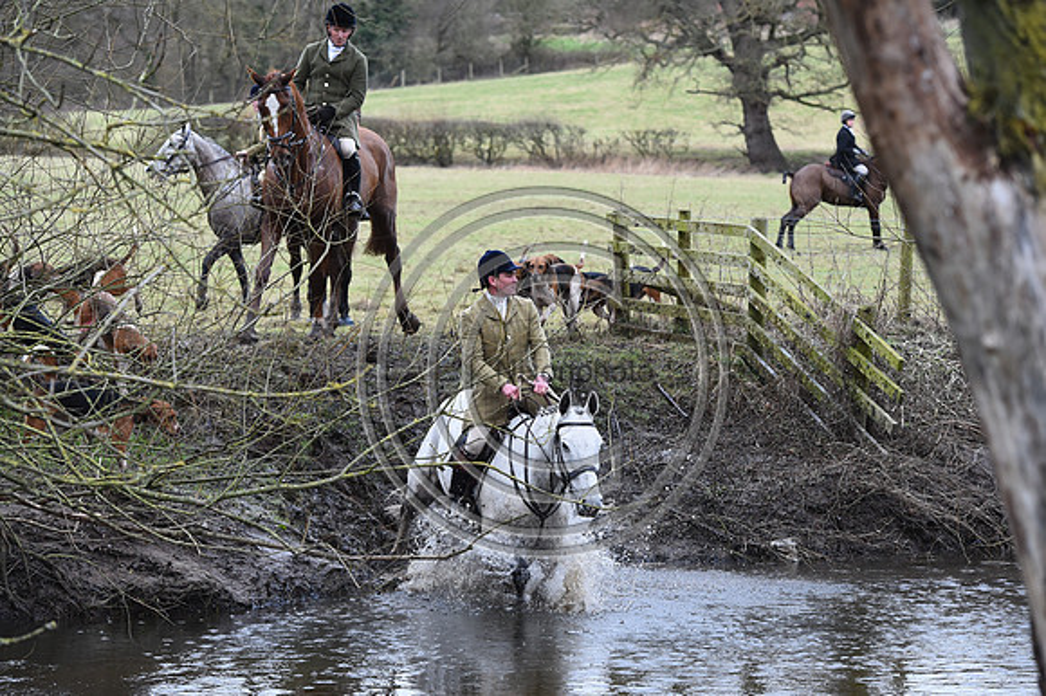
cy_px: 348
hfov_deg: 15.8
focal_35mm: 130
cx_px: 523
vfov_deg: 10.5
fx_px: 3775
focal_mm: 130
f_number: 5.6
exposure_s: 1/1250
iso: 2200
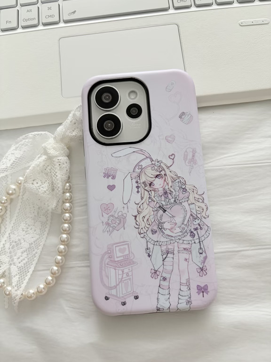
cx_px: 136
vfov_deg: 67.3
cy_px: 181
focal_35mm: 26
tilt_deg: -77.5
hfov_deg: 53.1
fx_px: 271
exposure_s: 1/60
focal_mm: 5.96
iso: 160
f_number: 1.6
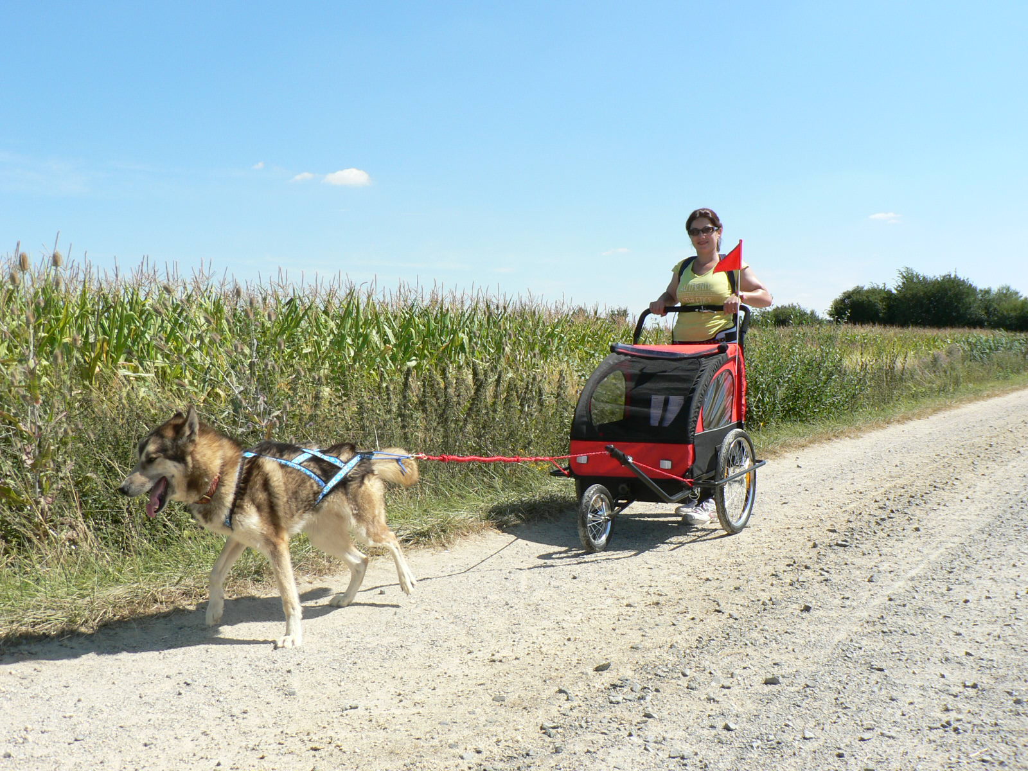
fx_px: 1069
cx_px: 514
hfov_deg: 51.4
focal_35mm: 36
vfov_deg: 39.7
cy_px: 386
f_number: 4.5
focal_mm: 6
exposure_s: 1/400
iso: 80
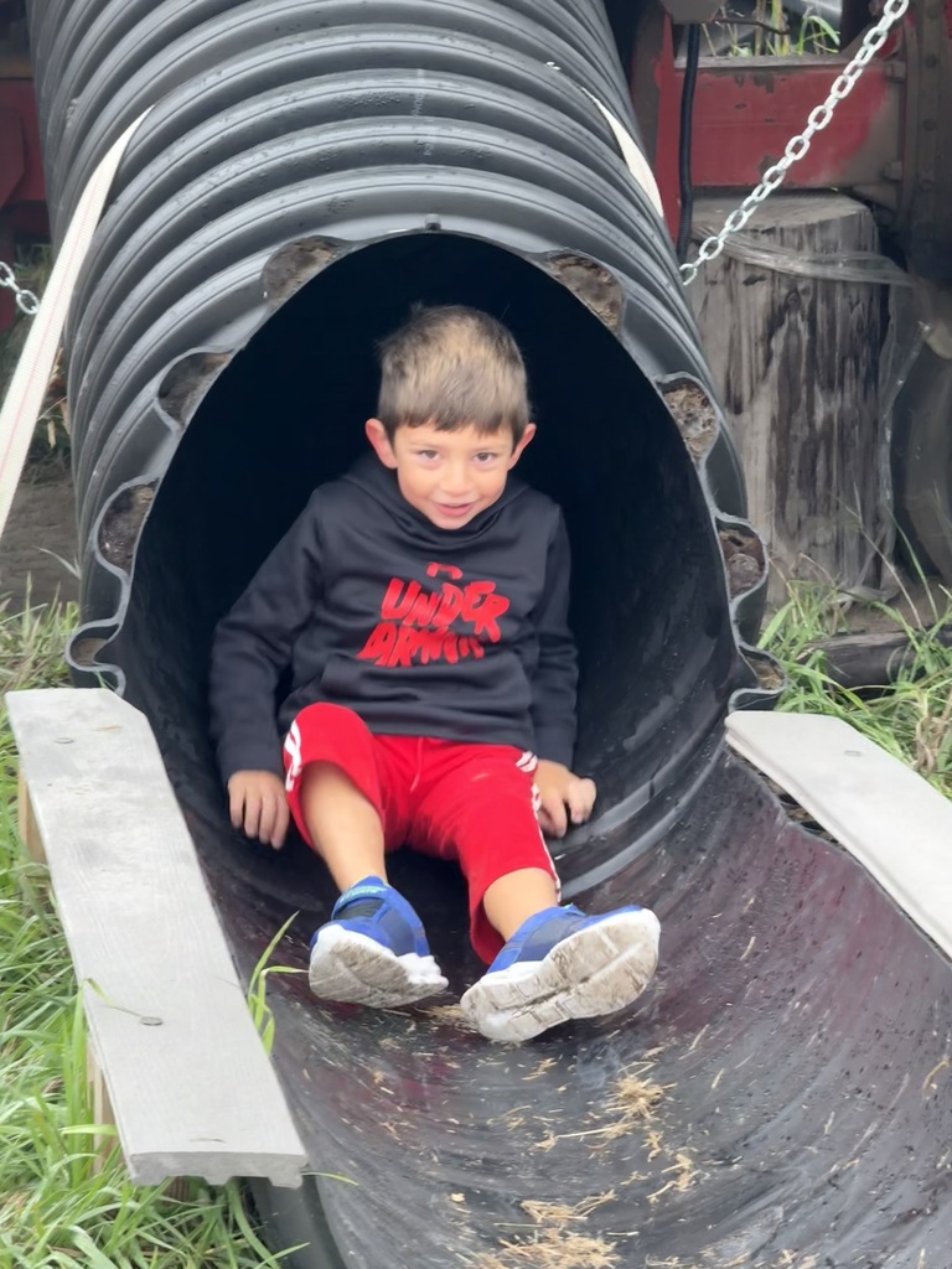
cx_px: 476
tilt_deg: -10.8
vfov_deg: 16.4
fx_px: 4400
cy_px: 634
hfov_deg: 12.3
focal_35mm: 120
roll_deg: -0.8
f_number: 2.8
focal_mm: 15.66
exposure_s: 1/113
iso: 64
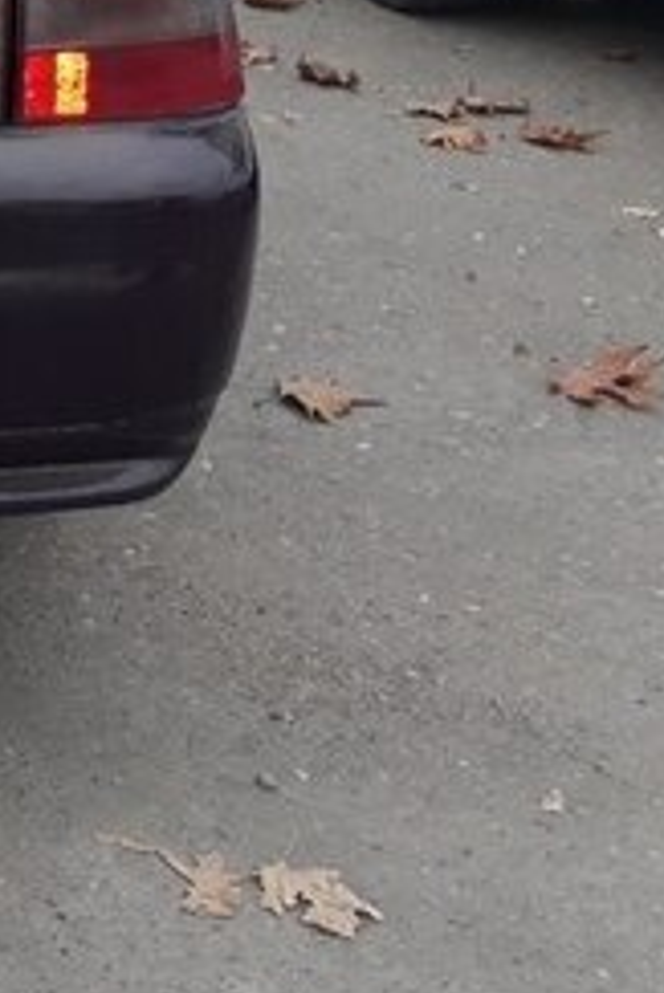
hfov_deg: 15.0
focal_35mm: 76
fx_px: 2100
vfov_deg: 25.8
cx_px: -619
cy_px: 100
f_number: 1.9
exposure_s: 1/100
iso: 80
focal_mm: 3.6
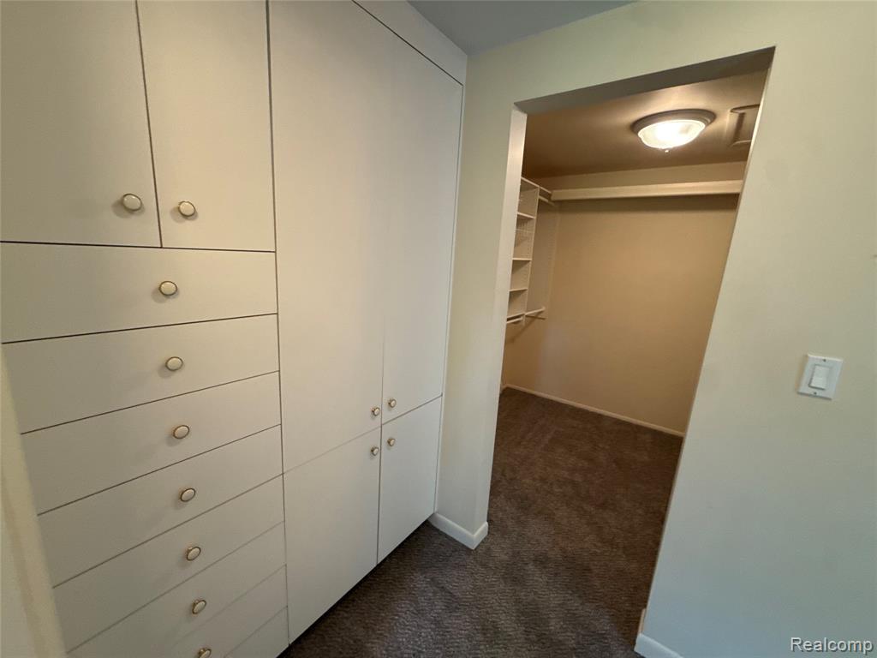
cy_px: 329
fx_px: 355
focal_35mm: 14
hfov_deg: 102.1
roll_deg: -3.6
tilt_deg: -11.2
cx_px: 438
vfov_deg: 85.7
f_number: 2.2
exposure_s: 1/60
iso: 320
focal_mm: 2.22
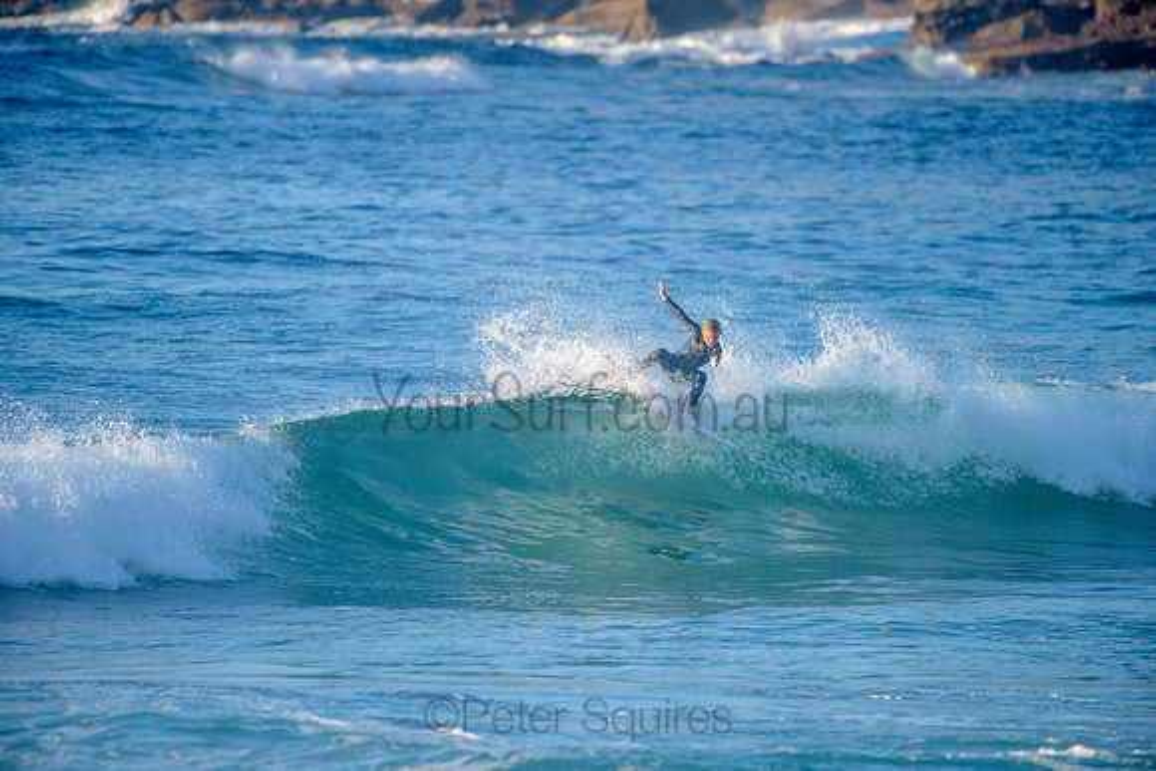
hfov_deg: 4.1
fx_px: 16059
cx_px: 578
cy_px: 386
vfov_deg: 2.8
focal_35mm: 500
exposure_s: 1/2000
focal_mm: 500
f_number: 5.6
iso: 500
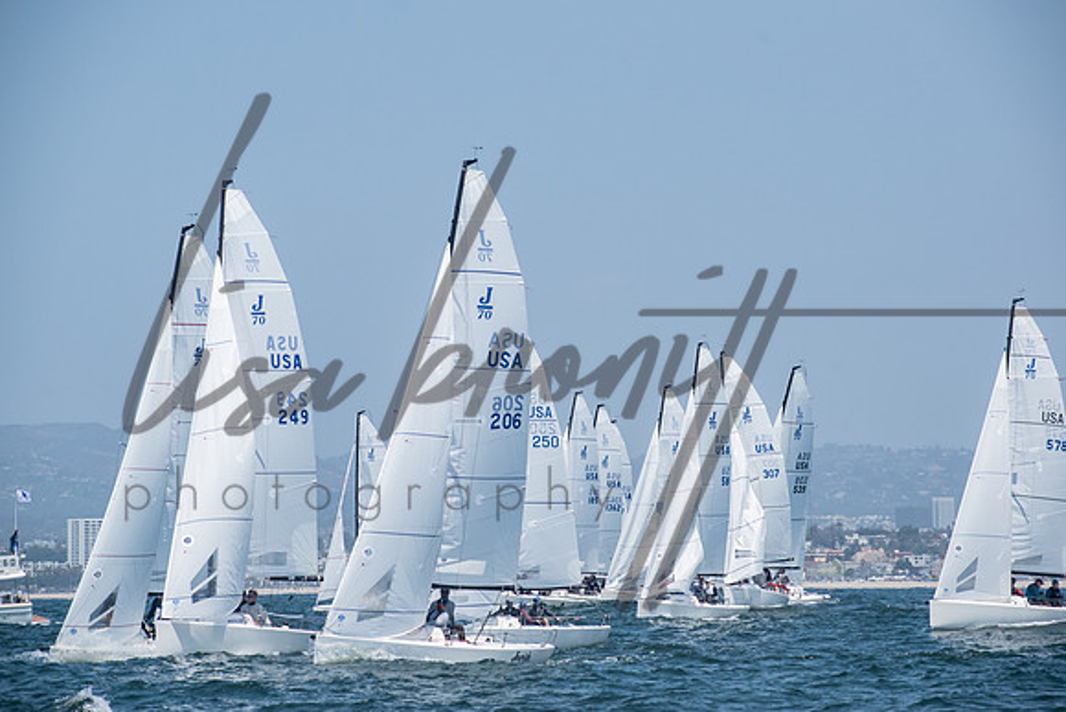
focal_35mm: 183
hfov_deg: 11.2
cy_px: 356
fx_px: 5420
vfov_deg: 7.5
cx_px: 533
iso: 400
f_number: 8
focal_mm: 122
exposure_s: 1/1600
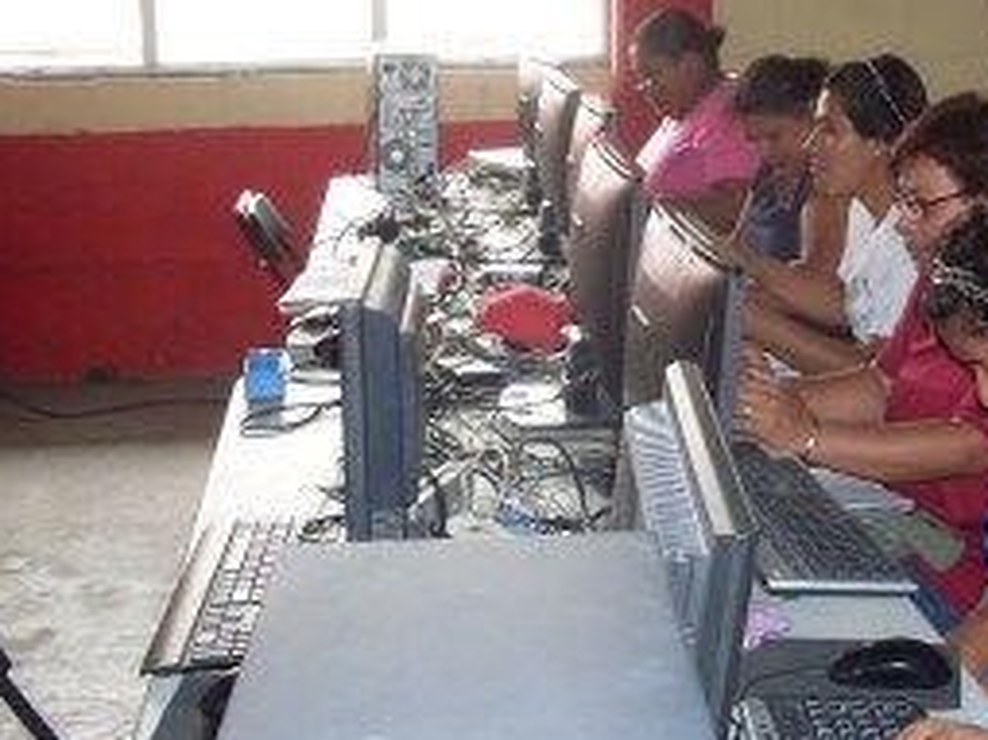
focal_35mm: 67
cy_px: 312
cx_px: 736
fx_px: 1911
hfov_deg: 28.6
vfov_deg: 21.9
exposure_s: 1/45
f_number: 2.8
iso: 120
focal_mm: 6.3
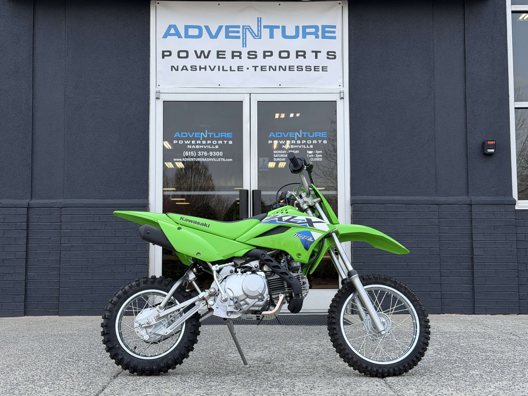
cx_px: 264
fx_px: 732
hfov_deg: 39.7
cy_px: 198
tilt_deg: +5.7
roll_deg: +0.6
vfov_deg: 30.3
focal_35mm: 48
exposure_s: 1/1041
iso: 64
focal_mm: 6.76
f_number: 1.78
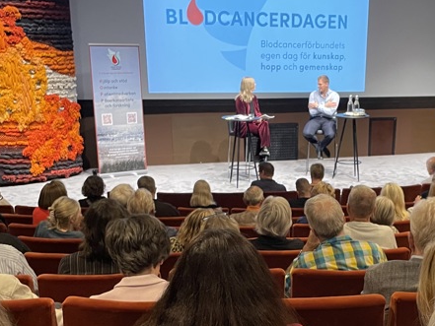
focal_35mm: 59
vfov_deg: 24.3
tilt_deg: -18.4
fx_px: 742
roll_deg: -0.8
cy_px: 274
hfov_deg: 32.1
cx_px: 322
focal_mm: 4.2
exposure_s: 1/50
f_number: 1.6
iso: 500
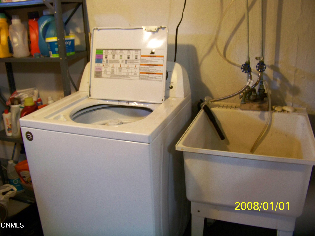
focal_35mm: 33
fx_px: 300
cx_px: 158
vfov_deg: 42.9
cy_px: 118
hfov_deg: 55.4
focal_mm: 5.85
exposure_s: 1/30
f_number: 2.8
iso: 200
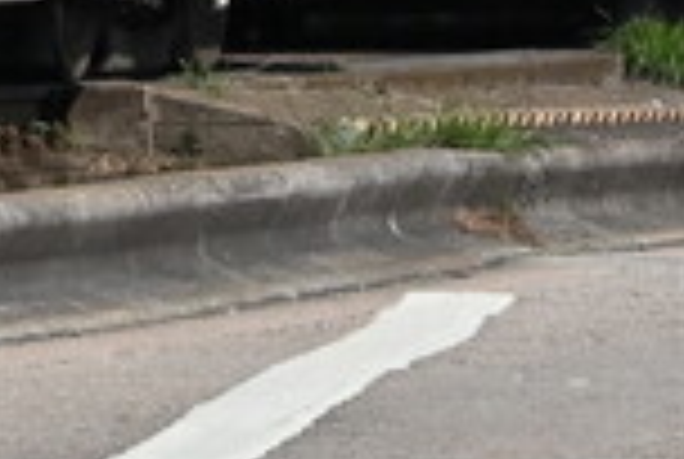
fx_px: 14697
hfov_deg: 2.7
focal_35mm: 772
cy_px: -1004
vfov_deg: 1.8
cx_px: -778
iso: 400
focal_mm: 98
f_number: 18
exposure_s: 1/500
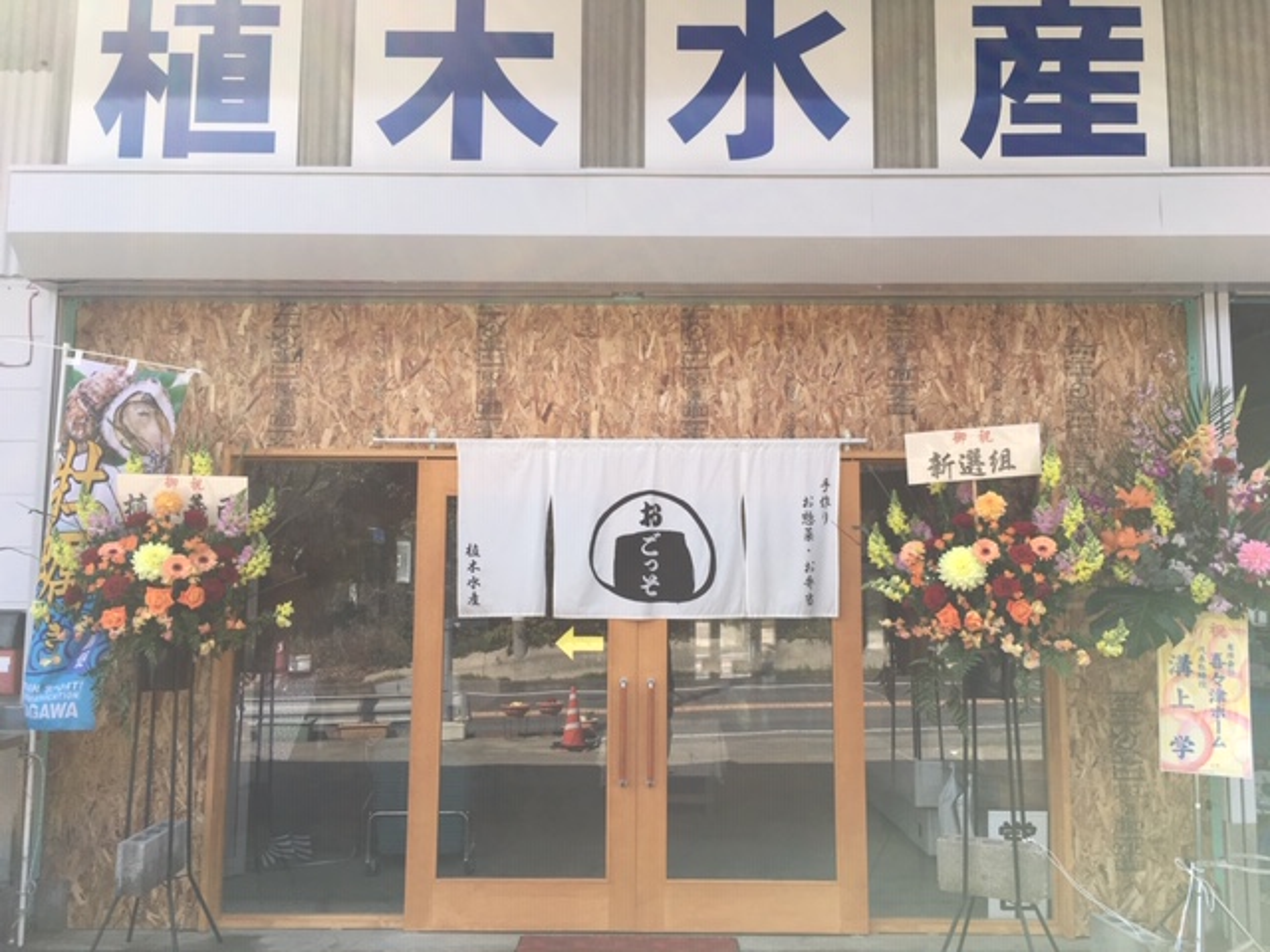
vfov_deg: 48.2
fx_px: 1064
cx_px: 635
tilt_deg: +5.0
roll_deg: -1.3
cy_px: 476
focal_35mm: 29
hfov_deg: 61.7
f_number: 2.2
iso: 25
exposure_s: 1/574
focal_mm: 4.15
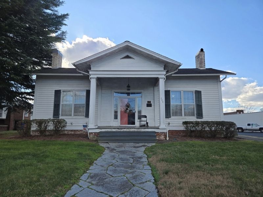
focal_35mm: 23
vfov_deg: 58.9
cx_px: 132
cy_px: 98
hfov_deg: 73.9
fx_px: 175
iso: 25
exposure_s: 1/1300
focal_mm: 5.4
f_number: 1.8
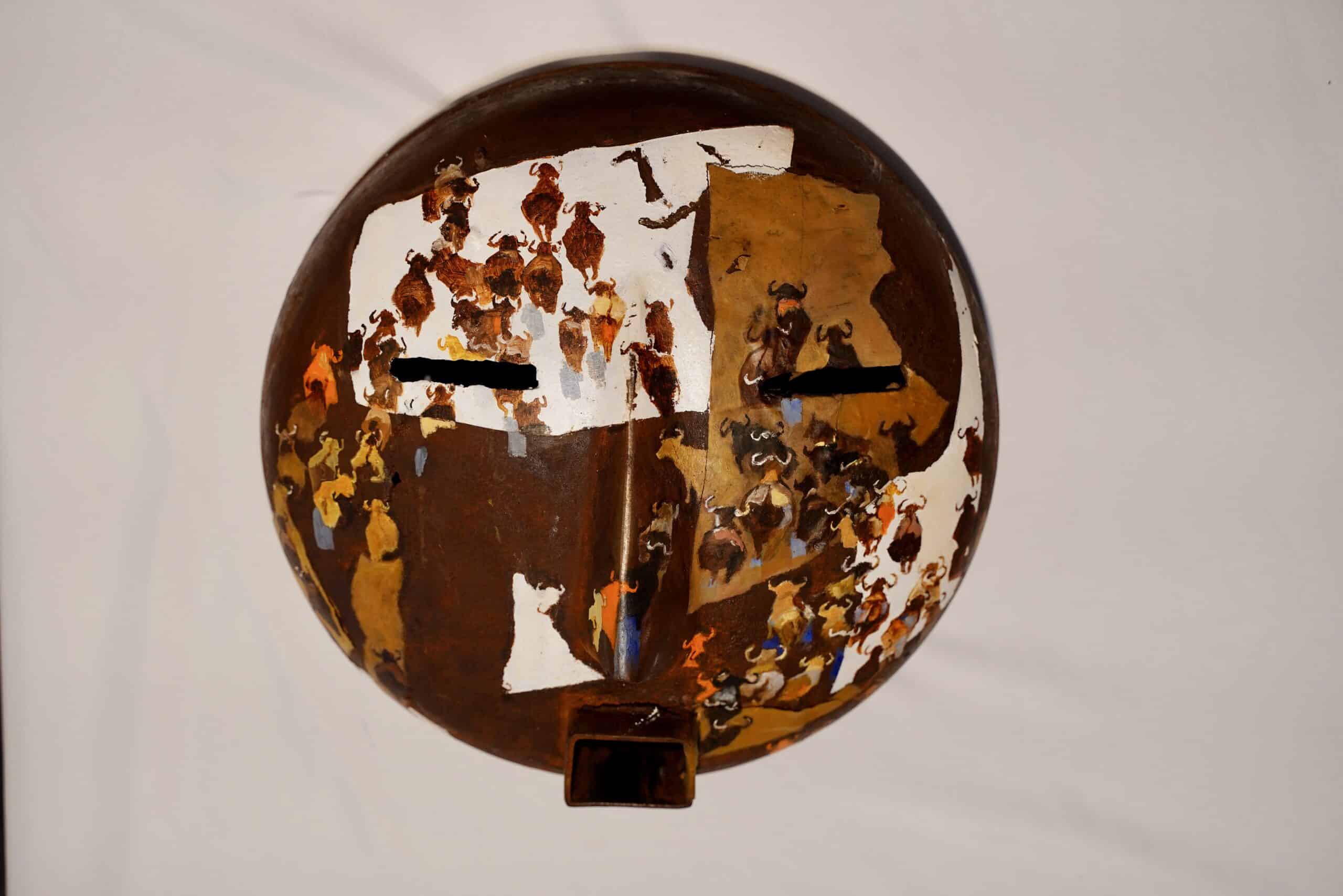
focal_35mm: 45
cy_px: 448
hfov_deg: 43.6
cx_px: 672
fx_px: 1679
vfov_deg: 29.9
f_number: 4.5
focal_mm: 45
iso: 320
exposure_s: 1/50
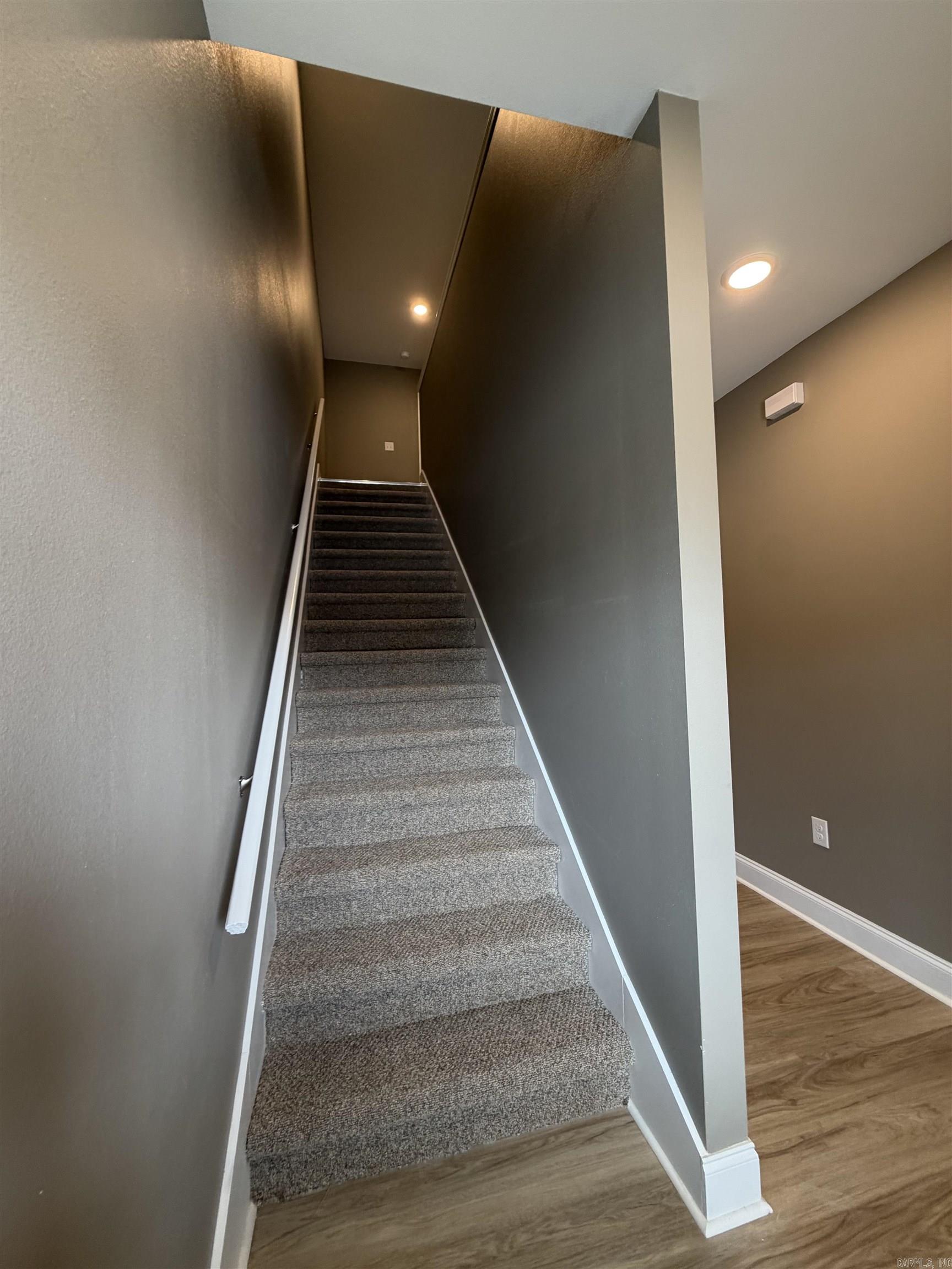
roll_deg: +0.2
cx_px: 476
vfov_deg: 102.1
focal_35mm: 14
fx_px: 513
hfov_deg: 85.7
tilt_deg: +1.5
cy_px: 634
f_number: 2.2
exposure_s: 1/60
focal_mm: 2.22
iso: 200
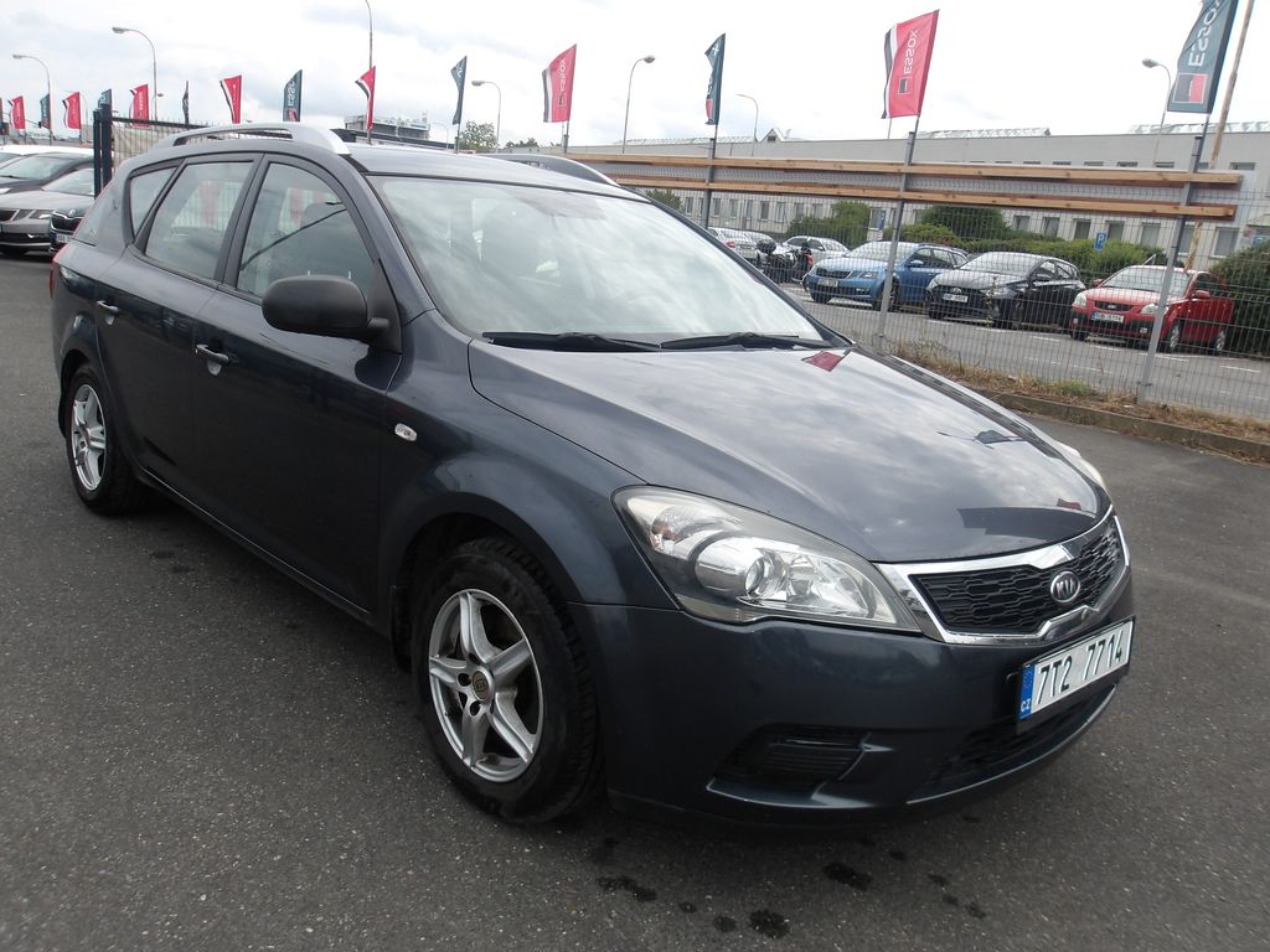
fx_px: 991
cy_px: 476
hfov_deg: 65.3
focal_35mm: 27
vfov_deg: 51.4
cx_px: 635
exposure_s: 1/984
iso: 100
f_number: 3
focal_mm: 4.9
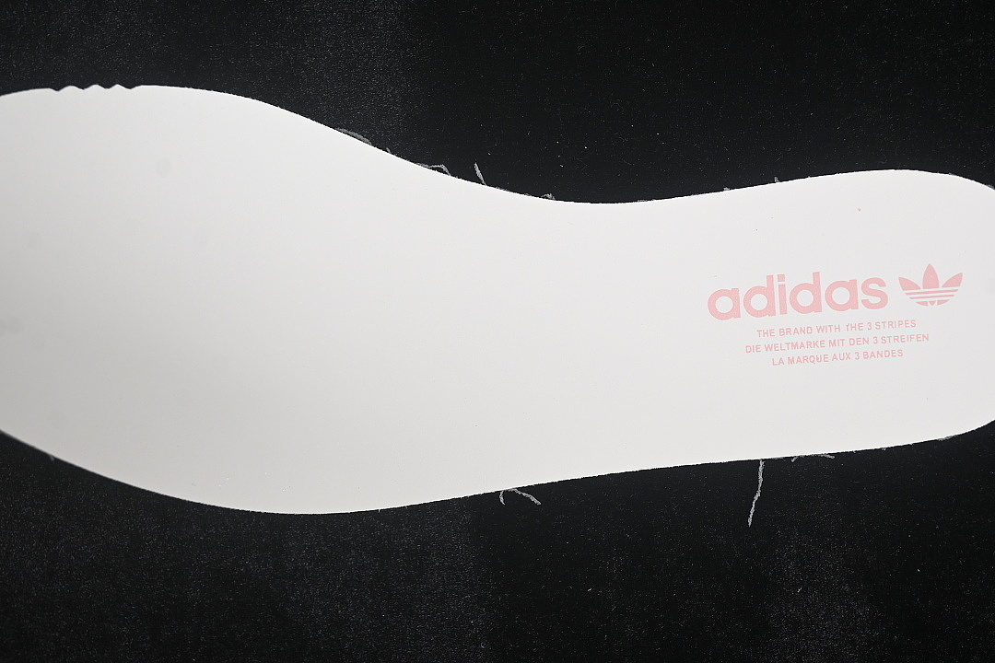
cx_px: 498
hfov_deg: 27.0
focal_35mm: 75
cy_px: 332
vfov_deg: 18.2
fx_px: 2073
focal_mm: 50
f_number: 7.1
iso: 160
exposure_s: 1/80
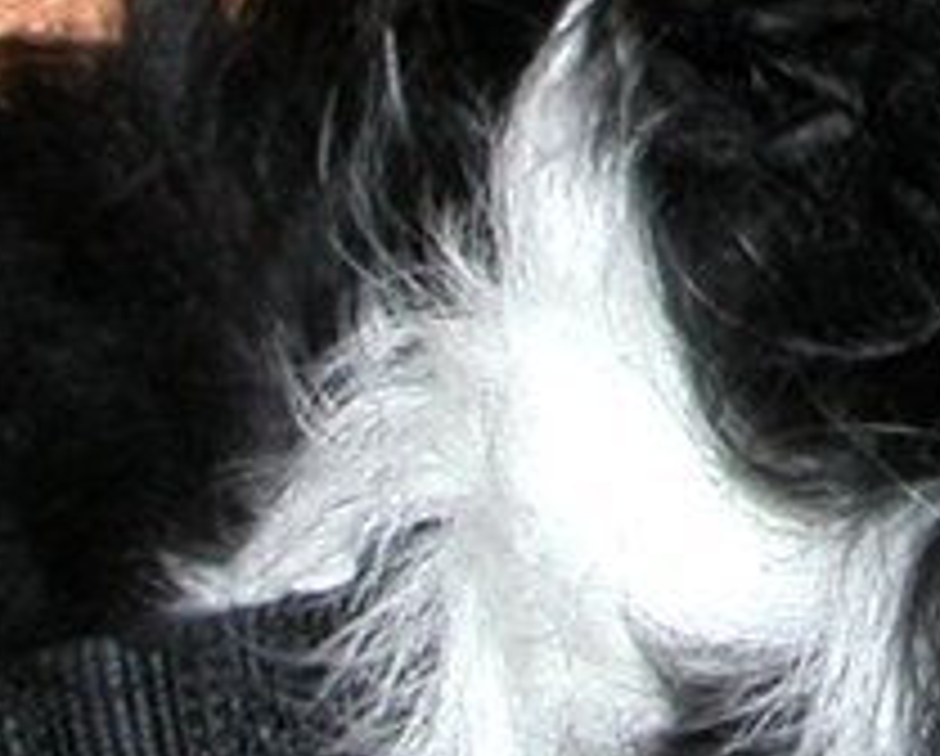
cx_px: 1331
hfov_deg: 11.2
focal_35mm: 167
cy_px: 482
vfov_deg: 9.3
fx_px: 4655
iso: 100
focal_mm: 8.9
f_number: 6.3
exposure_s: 1/60
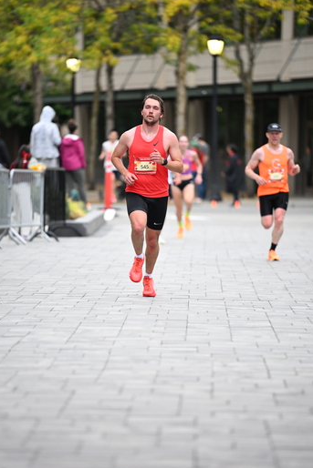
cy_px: 249
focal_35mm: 214
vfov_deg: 9.6
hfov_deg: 6.4
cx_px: 164
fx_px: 2789
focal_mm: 200
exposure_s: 1/1000
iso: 1600
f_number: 2.8
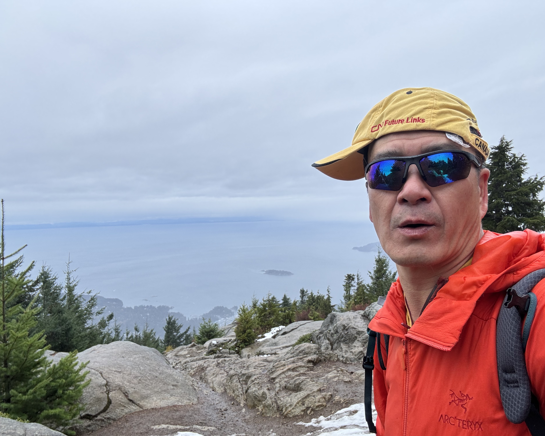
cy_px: 218
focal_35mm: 24
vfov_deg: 58.8
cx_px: 269
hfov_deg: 70.3
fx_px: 387
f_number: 1.9
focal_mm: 2.69
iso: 20
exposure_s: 1/121
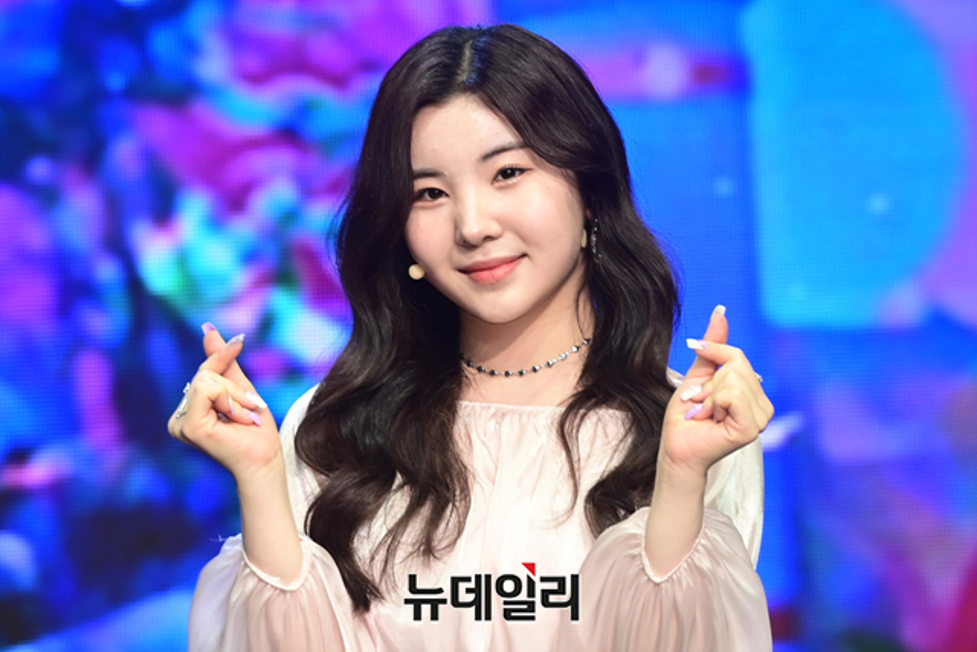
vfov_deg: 3.4
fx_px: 10857
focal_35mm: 400
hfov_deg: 5.2
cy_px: 326
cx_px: 488
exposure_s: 1/250
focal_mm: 400
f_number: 6.3
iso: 2500
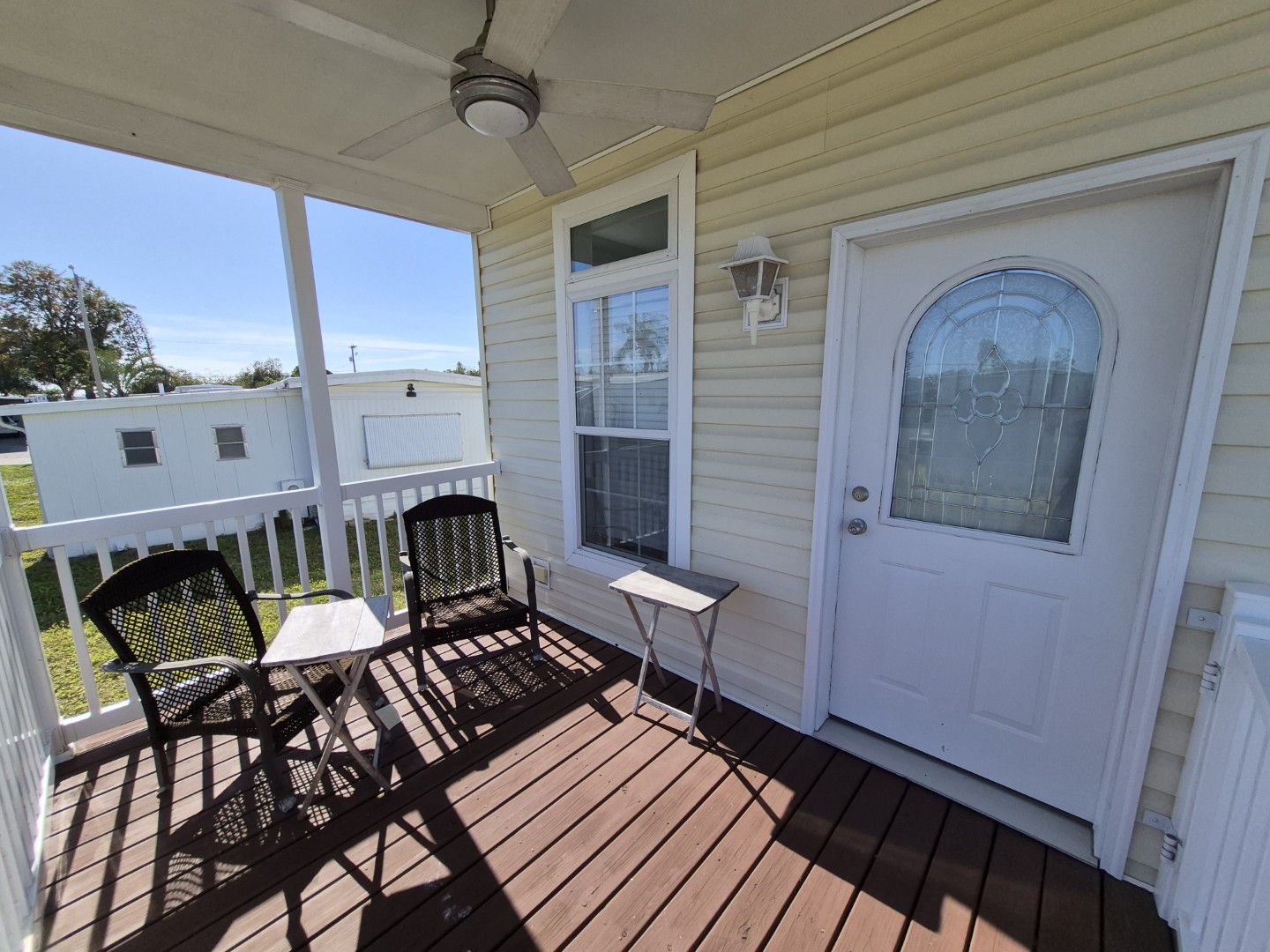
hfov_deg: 106.2
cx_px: 635
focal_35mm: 13
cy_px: 476
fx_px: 477
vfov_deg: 89.9
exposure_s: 1/2152
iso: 40
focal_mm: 1.74
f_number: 2.2
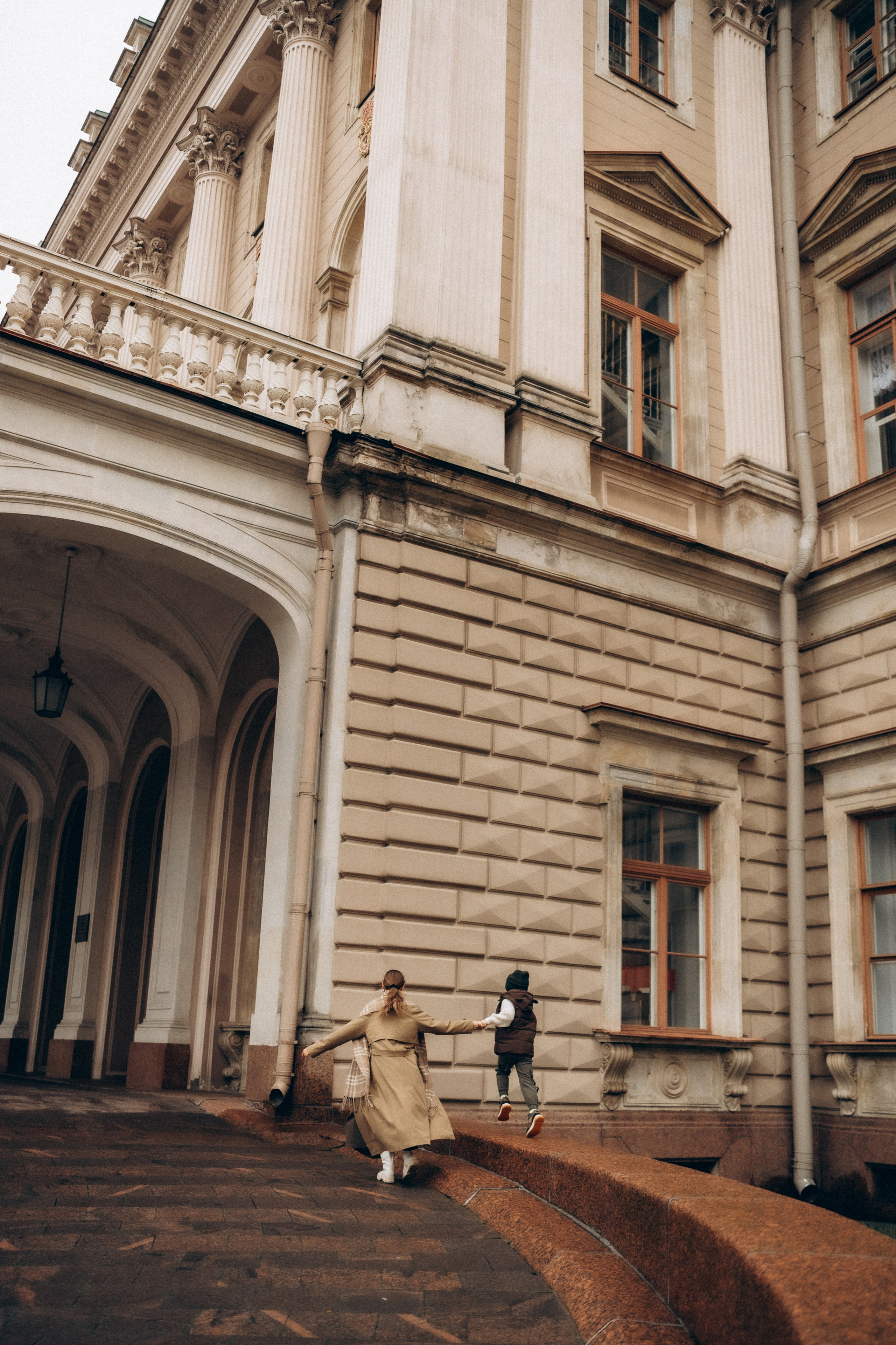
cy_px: 672
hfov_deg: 37.9
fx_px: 1307
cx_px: 448
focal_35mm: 35
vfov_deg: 54.4
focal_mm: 35
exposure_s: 1/8000
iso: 800
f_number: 1.4
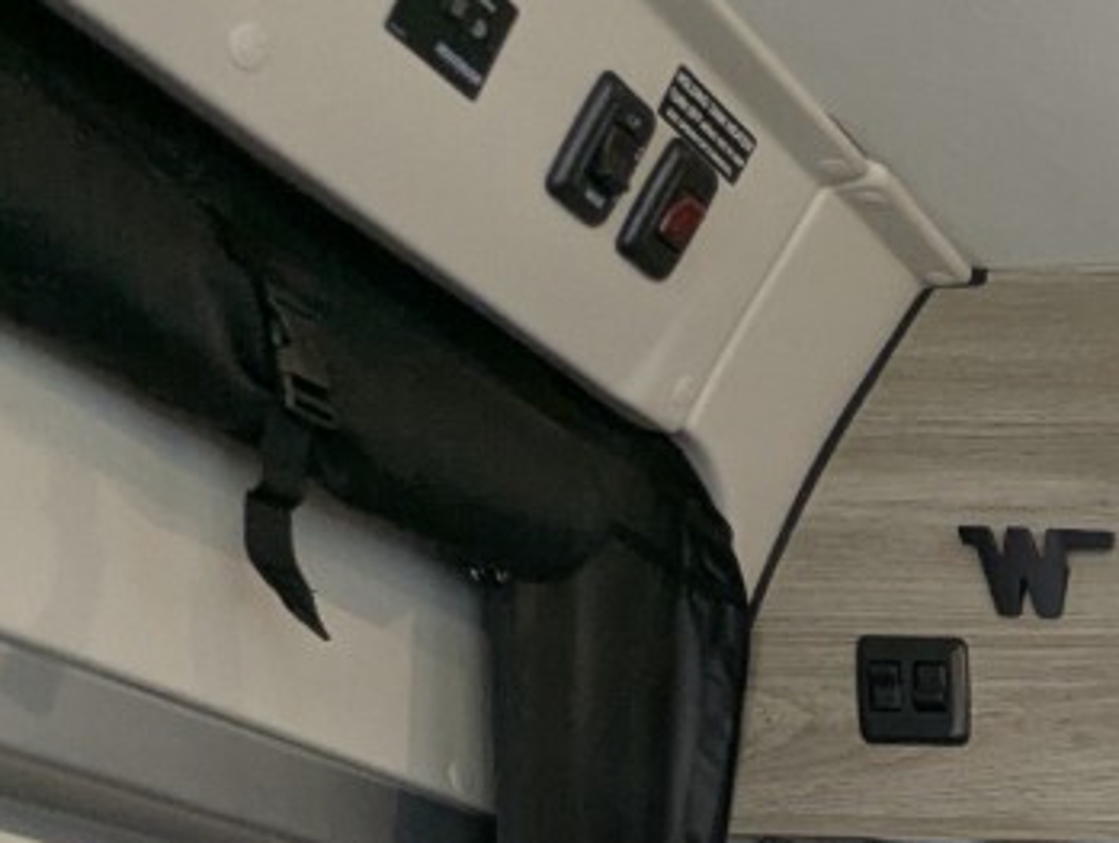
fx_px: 2072
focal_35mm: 64
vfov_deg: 18.0
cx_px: 1871
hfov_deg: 22.1
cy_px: 1548
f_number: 2.2
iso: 43
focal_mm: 2.35
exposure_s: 1/35.6
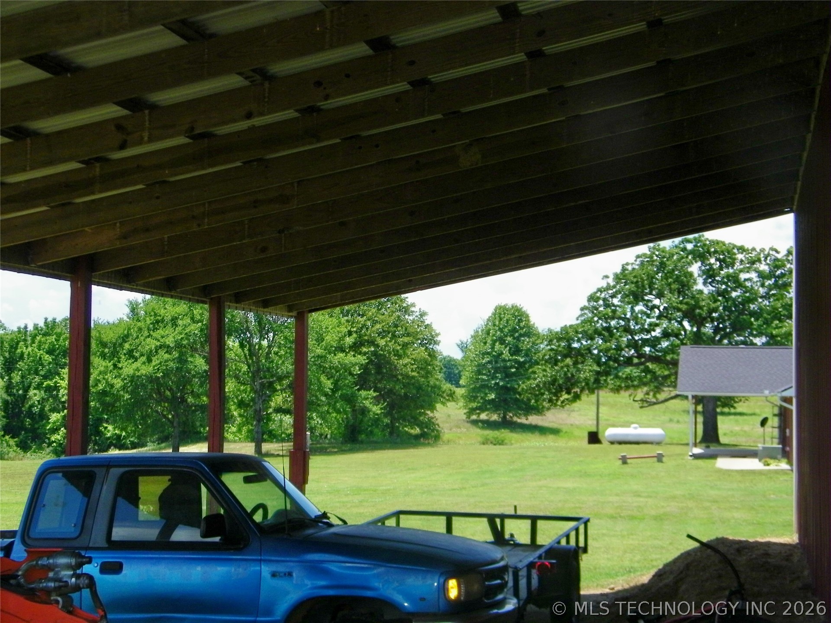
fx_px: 1368
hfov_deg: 33.8
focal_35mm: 57
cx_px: 416
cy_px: 312
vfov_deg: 25.7
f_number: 8.2
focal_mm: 10.1
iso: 80
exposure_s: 1/160
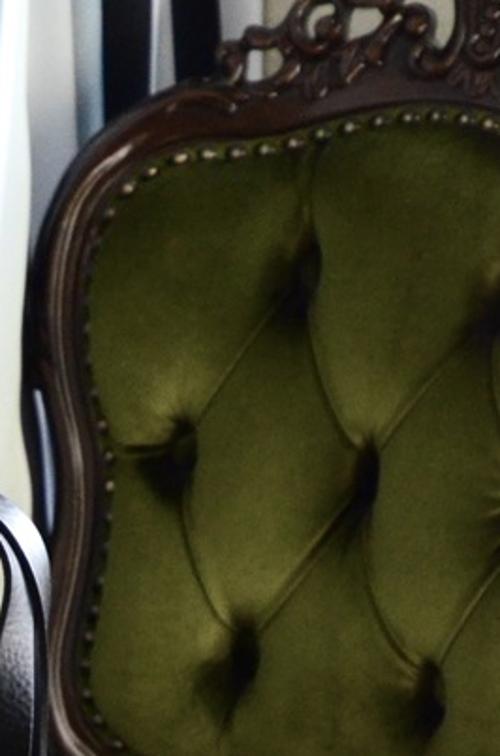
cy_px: 998
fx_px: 5193
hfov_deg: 5.4
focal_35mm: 248
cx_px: -404
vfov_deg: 8.2
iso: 2000
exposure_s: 1/50
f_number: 5.6
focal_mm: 44
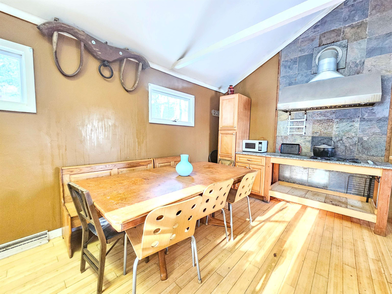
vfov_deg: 89.9
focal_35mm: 13
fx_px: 147
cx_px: 196
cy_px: 147
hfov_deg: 106.2
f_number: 2.2
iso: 800
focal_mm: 2.2
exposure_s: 1/24
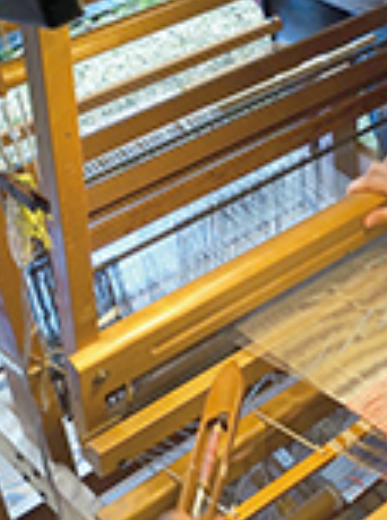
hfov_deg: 18.2
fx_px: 1168
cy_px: 299
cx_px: 414
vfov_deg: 25.1
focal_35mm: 78
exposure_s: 1/40
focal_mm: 17
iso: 1600
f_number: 10
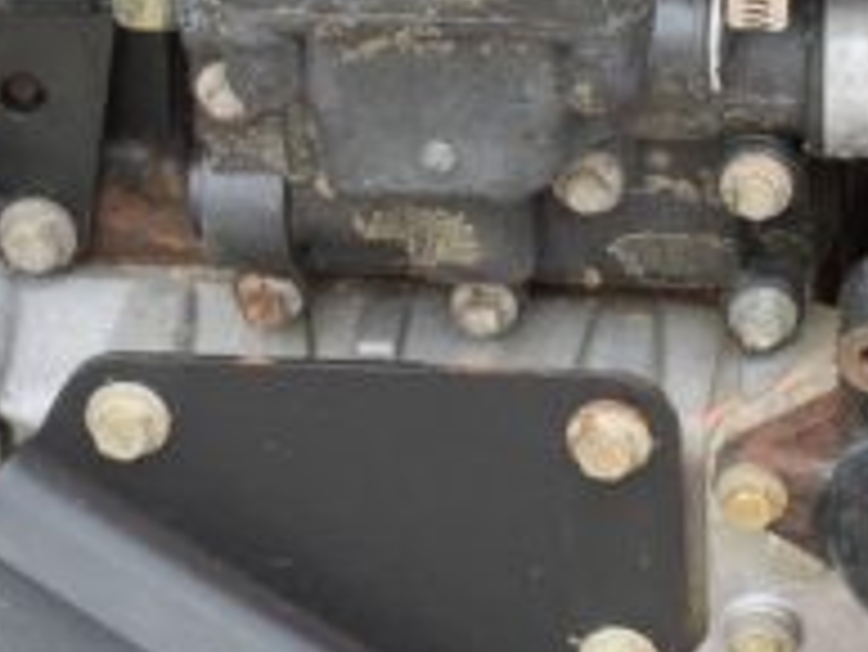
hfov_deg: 12.8
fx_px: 3864
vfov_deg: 9.6
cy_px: 103
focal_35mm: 154
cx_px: 652
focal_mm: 3
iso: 16
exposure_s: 1/133
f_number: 1.8
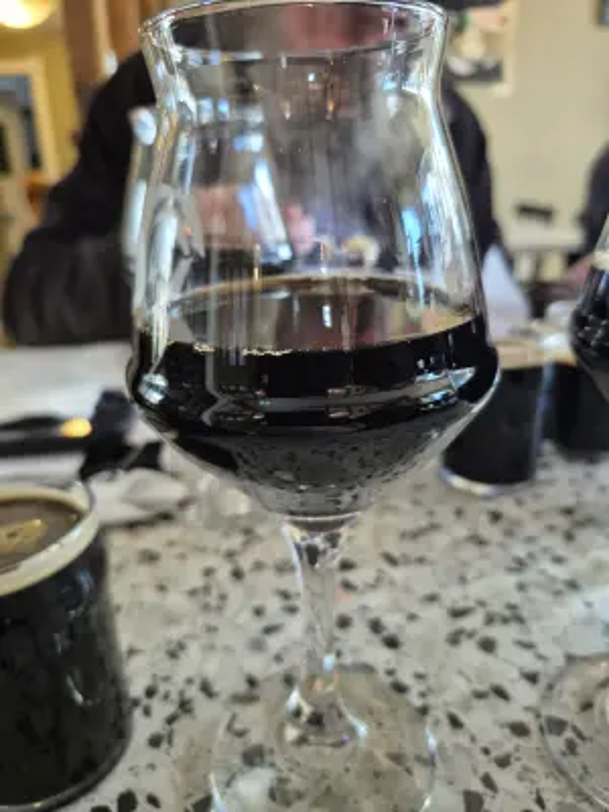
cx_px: 304
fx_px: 540
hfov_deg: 58.9
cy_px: 406
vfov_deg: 73.9
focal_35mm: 23
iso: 800
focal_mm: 5.4
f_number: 1.8
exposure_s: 1/120
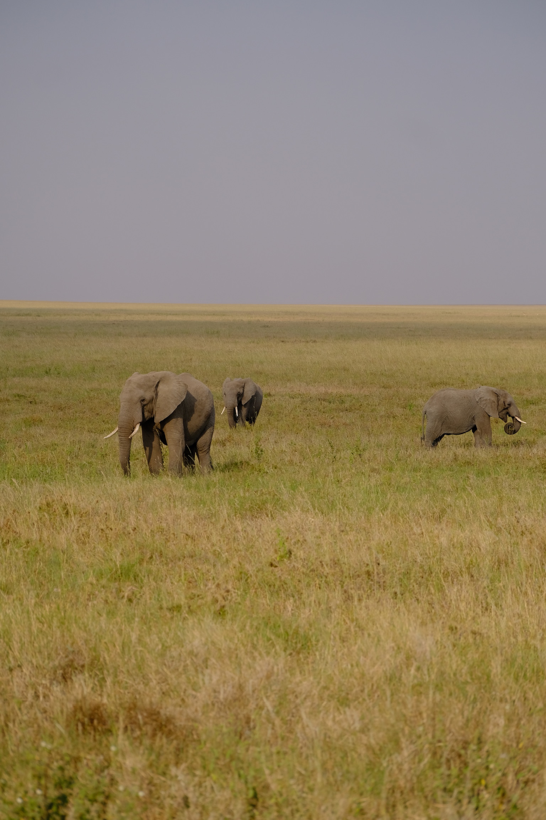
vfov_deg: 15.1
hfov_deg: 10.1
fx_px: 3094
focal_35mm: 136
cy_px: 410
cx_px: 273
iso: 250
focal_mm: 90.9
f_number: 4.5
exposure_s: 1/1600
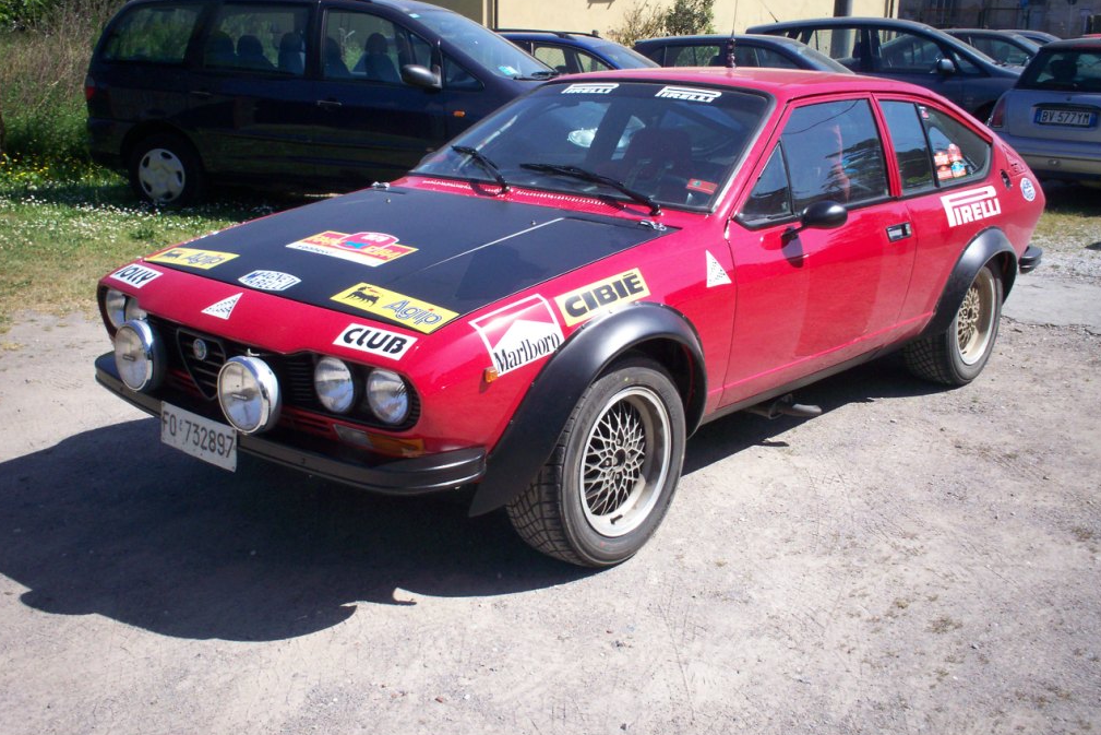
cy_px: 327
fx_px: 1162
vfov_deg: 35.0
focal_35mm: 38
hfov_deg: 50.7
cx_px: 548
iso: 100
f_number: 4.5
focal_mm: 6
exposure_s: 1/436
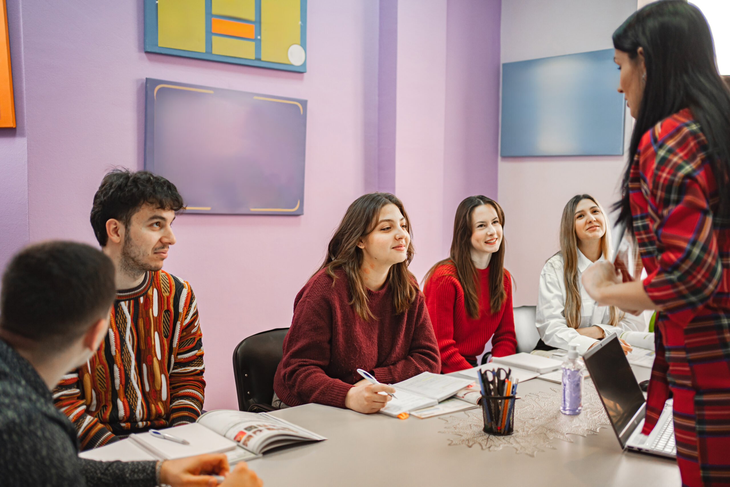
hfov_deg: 54.4
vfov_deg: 37.9
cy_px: 244
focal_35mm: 35
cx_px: 365
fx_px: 710
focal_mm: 35
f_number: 1.8
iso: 1000
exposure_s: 1/400
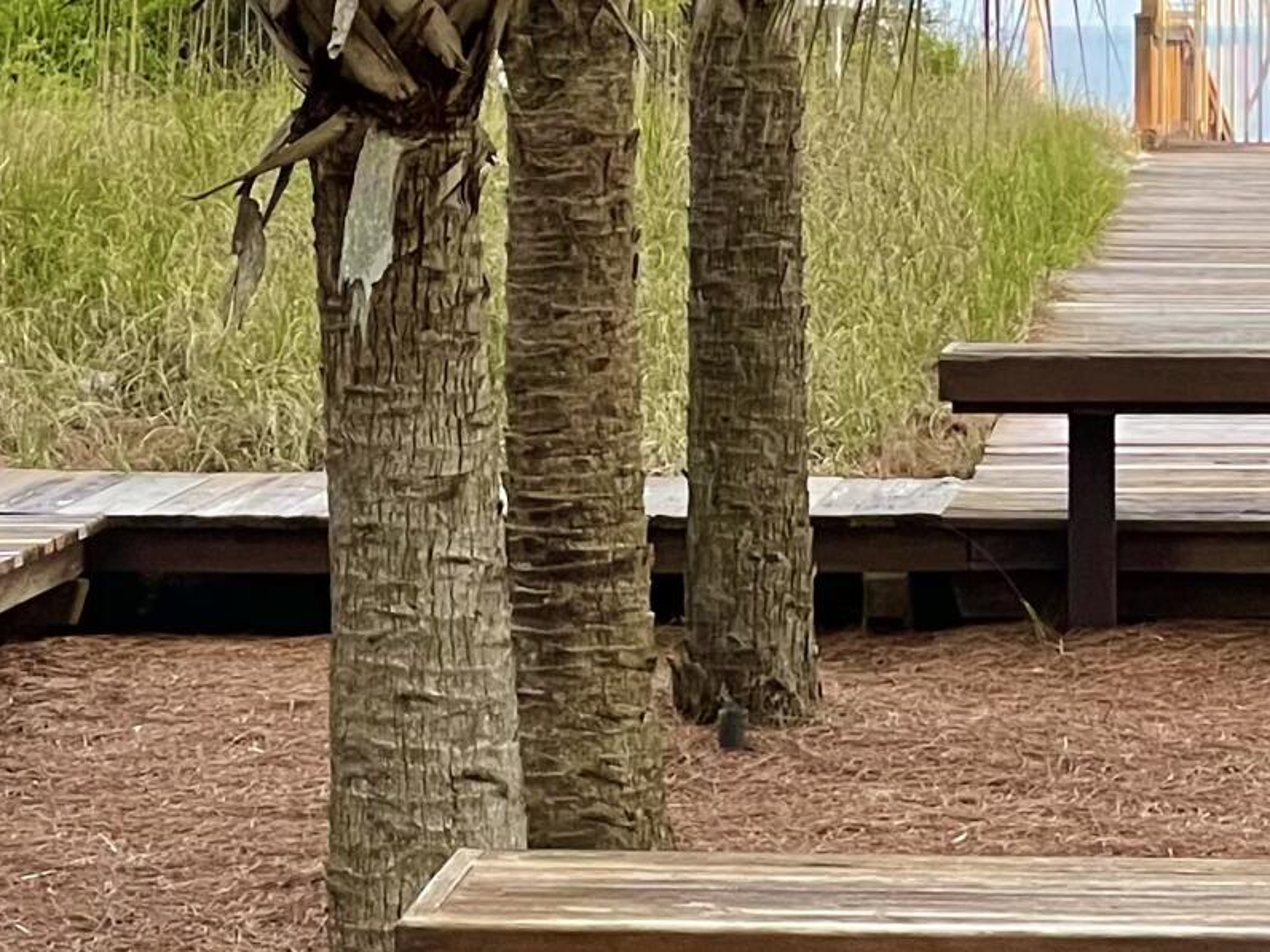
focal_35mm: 196
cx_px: 1087
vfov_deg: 7.5
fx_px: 7191
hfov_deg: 10.1
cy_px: 8
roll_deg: +0.1
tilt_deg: +0.3
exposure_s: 1/121
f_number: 2
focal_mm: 6
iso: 160
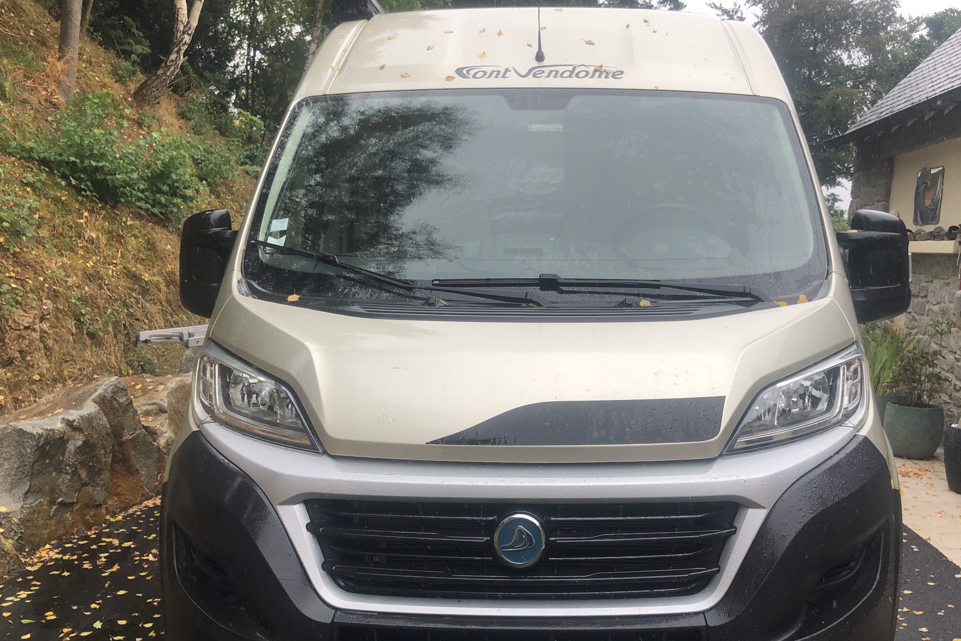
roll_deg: -1.5
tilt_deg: -8.4
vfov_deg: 37.7
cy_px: 380
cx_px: 541
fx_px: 934
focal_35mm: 35
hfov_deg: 54.3
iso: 20
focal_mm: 4
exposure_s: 1/475
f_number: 1.8
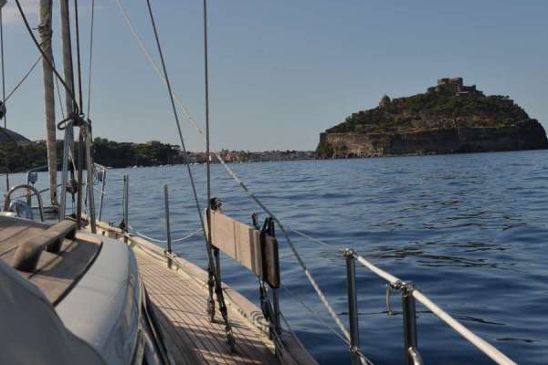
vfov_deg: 27.9
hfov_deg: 41.1
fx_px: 731
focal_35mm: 48
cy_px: 123
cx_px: 291
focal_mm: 36
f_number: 13
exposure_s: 1/100
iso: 100
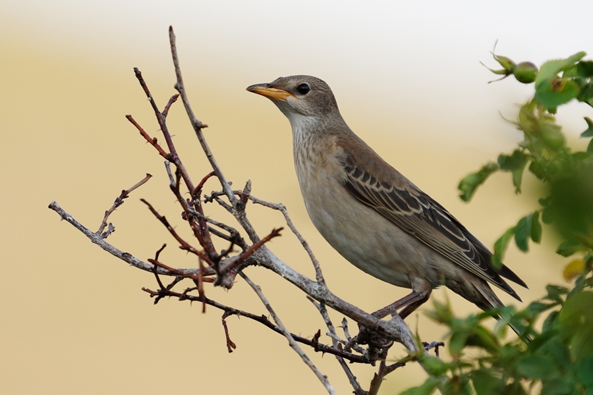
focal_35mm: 600
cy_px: 198
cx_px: 296
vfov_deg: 2.3
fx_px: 9883
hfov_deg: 3.4
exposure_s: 1/1000
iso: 1000
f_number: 7.1
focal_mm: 600
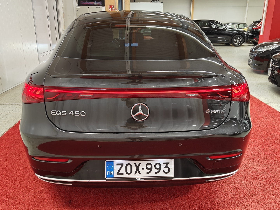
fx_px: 251
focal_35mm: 31
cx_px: 140
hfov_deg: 58.4
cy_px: 105
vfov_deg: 45.4
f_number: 1.8
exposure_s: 1/52
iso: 100
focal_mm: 5.59
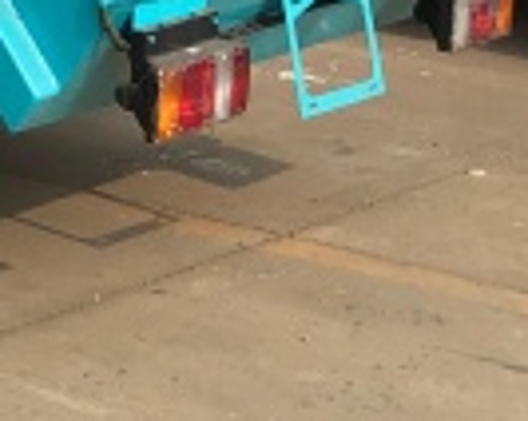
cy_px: -532
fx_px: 2575
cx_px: -540
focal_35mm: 165
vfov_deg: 8.6
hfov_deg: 10.7
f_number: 1.8
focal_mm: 3.99
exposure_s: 1/1845
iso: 20
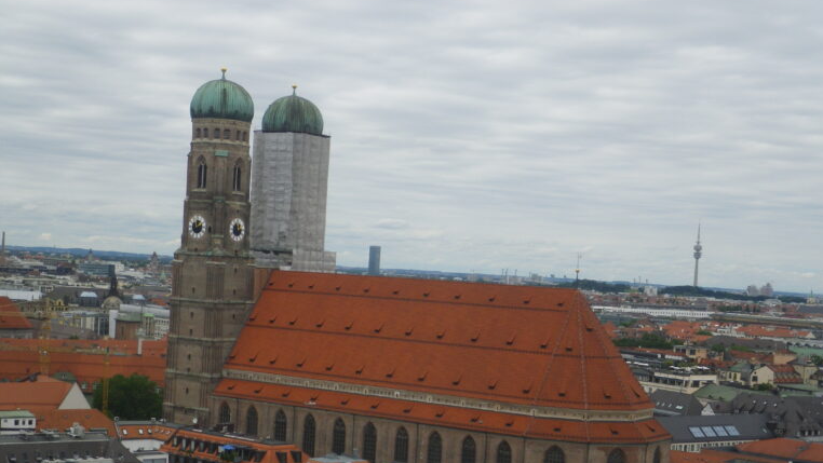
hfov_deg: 37.2
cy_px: 303
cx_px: 414
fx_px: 1222
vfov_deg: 21.4
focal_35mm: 56
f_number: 5.3
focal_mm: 9.1
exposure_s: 1/400
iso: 80
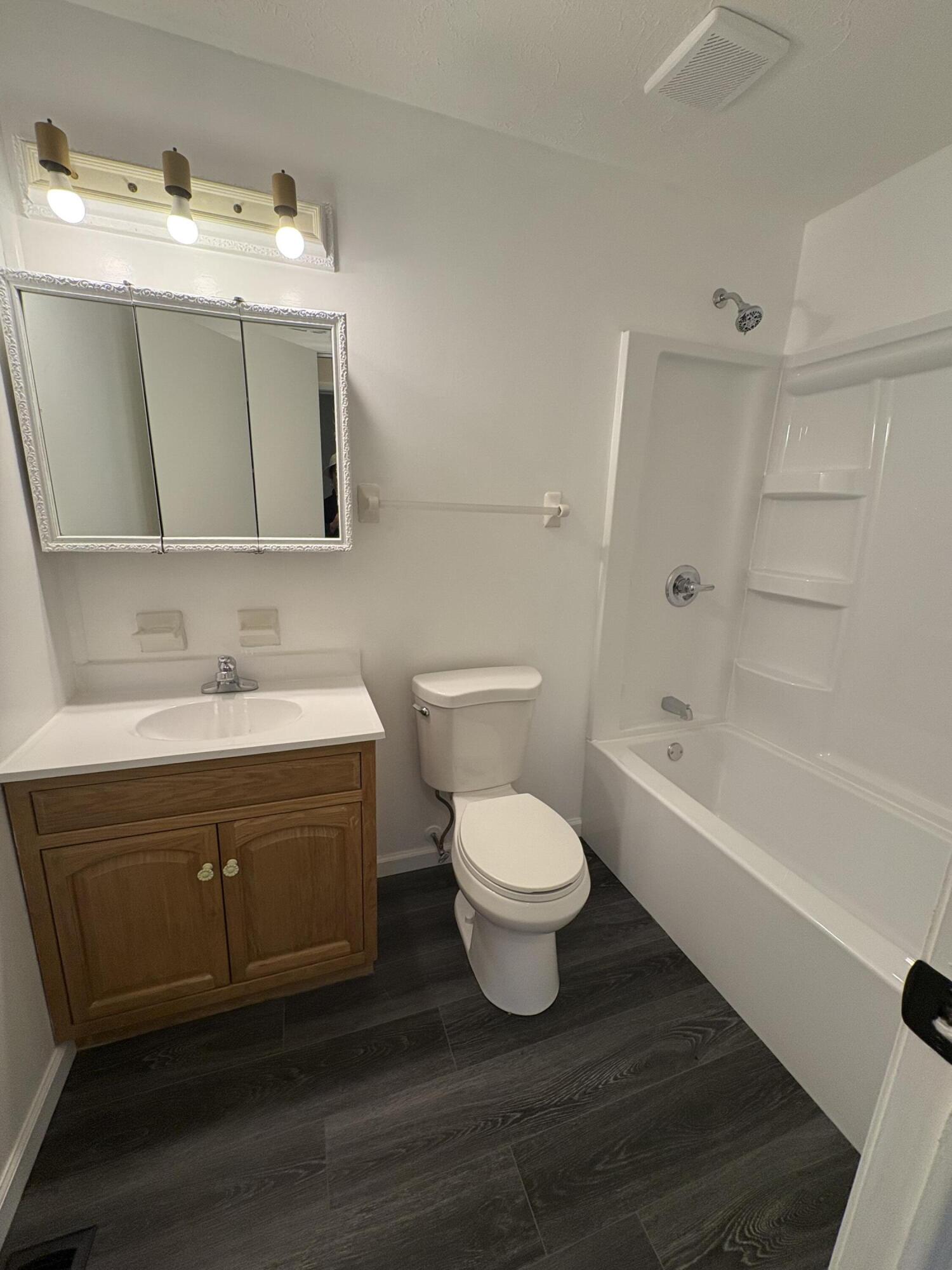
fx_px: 513
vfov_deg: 102.1
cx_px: 476
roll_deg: -1.9
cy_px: 635
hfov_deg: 85.7
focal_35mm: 14
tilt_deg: -12.8
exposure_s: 1/120
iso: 250
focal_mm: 2.22
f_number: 2.2
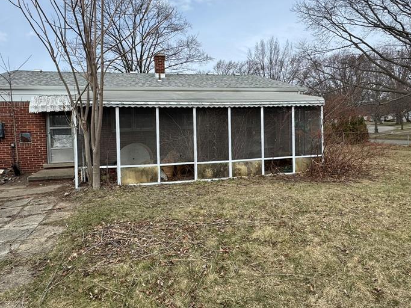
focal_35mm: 21
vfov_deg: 63.3
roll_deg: +1.1
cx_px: 178
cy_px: 138
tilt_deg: -2.5
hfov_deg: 78.6
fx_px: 249
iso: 40
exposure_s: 1/1323
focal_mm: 2.22
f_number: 2.2
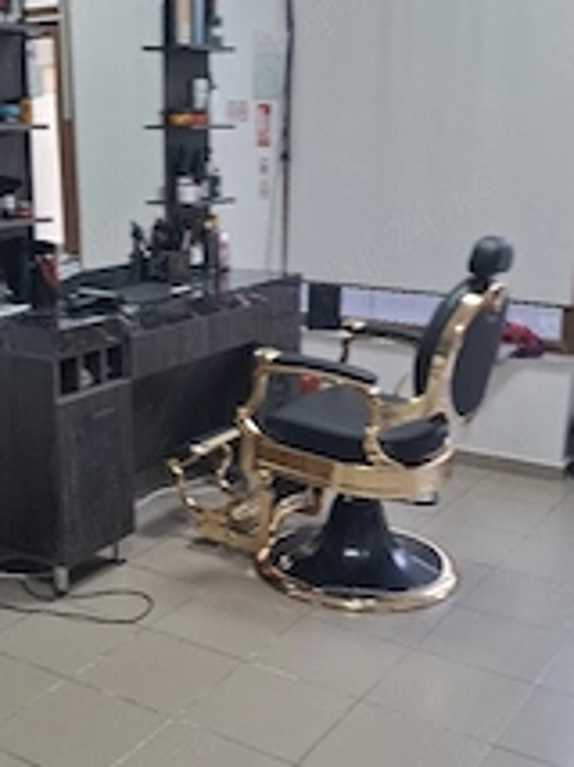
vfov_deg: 43.6
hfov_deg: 33.1
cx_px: 176
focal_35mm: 43
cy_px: 294
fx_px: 953
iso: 160
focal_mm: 5.54
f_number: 1.8
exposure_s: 1/100
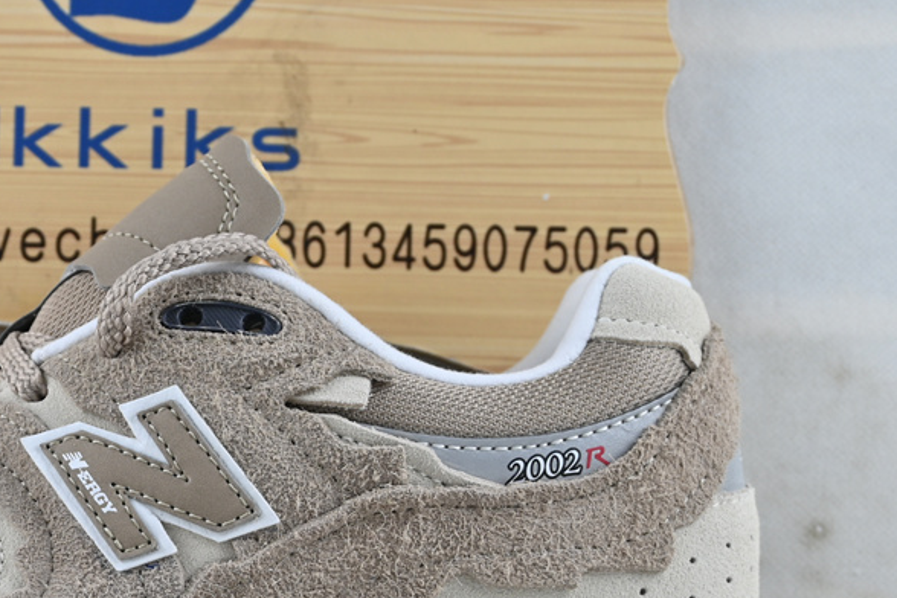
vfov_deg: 14.1
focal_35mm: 97
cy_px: 487
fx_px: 2405
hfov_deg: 20.8
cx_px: 148
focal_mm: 31.5
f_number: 5
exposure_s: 1/50
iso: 100
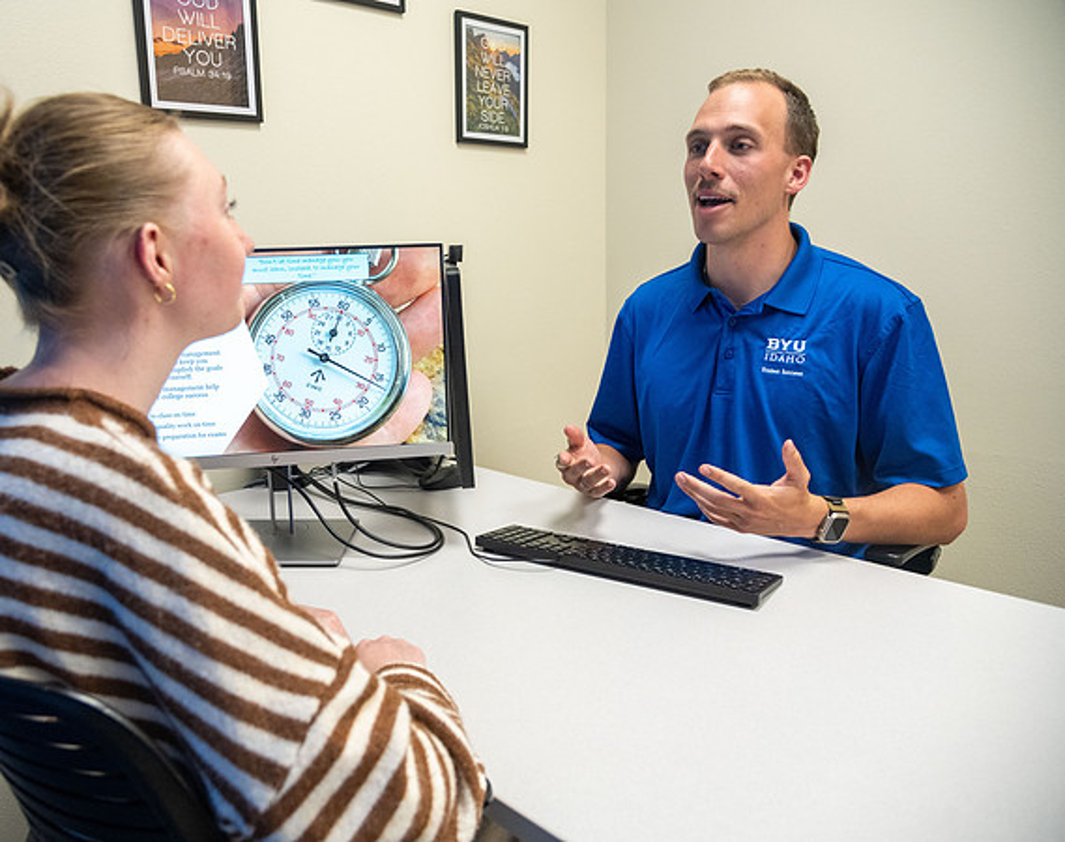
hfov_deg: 64.0
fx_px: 844
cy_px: 421
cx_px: 432
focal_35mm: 27
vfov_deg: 53.0
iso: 1250
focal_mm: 24
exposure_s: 1/250
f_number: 4
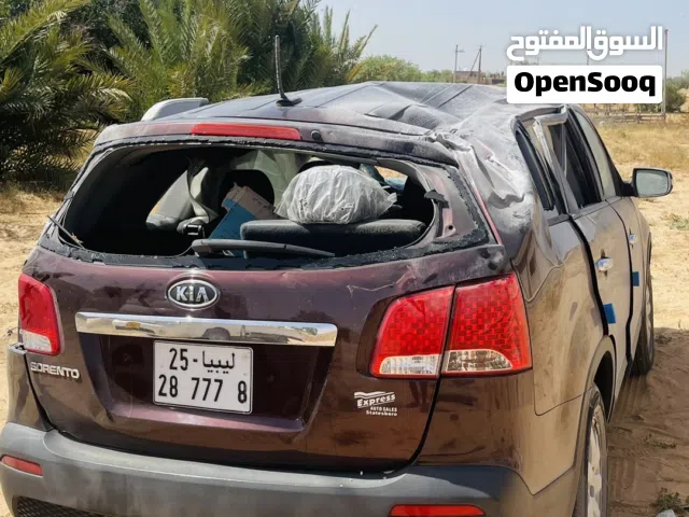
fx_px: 498
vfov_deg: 54.9
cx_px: 344
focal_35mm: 25
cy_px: 258
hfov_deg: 69.4
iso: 32
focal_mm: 5.1
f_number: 1.6
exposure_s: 1/3344
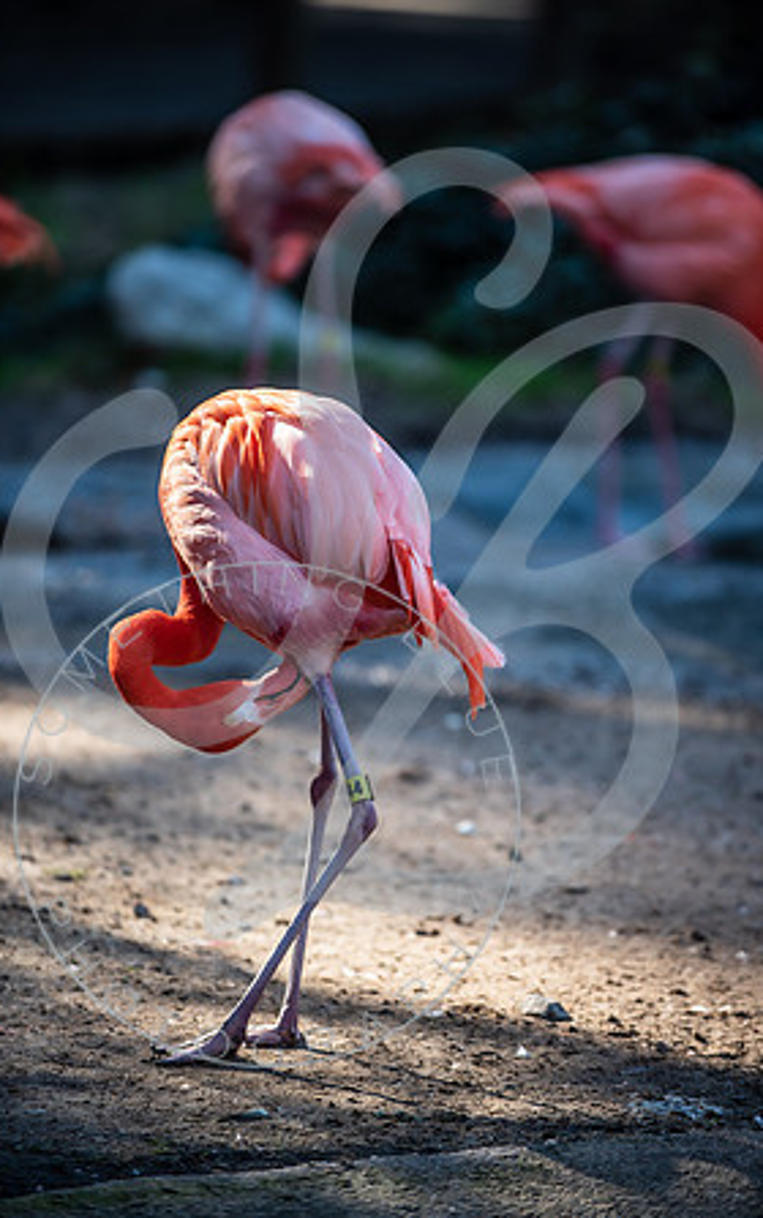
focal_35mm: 205
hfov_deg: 6.4
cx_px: 390
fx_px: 6810
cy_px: 608
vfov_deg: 10.2
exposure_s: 1/400
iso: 200
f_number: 2.8
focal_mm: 200
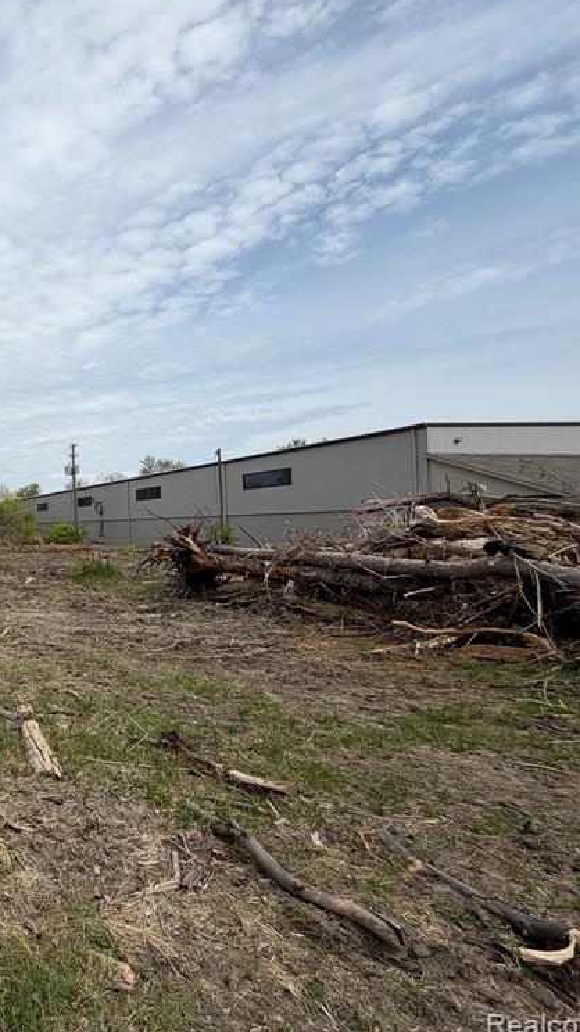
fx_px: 575
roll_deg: +0.5
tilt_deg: -0.3
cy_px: 515
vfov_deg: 83.9
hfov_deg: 40.8
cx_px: -83
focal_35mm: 21
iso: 20
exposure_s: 1/1464
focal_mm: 2.22
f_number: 2.2
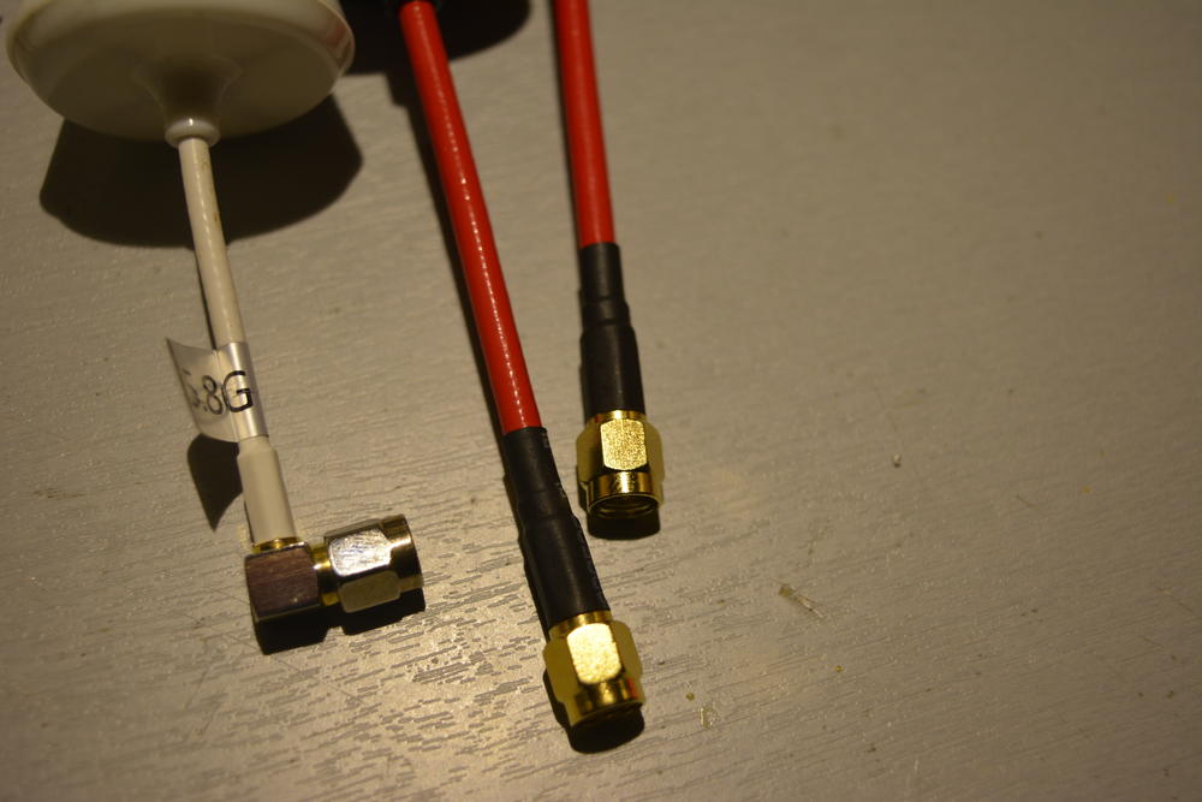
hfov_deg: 41.1
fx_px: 1603
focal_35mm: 48
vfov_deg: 28.1
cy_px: 401
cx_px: 601
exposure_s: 1/100
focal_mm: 32
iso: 400
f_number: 5
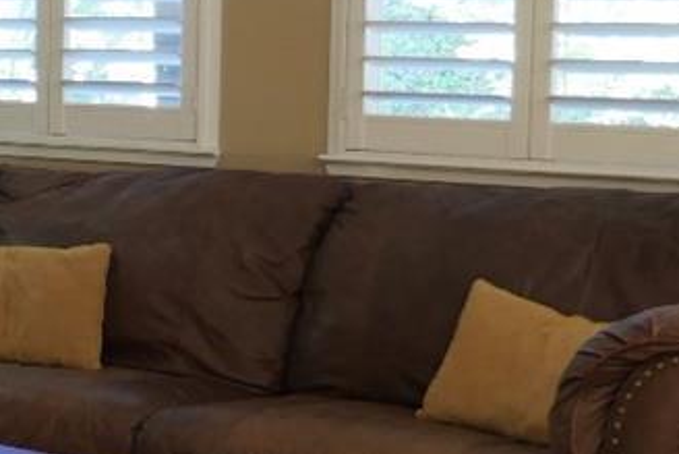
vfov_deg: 12.0
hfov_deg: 16.2
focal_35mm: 114
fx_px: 2151
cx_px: -371
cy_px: 240
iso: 400
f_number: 2.8
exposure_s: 1/30
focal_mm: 12
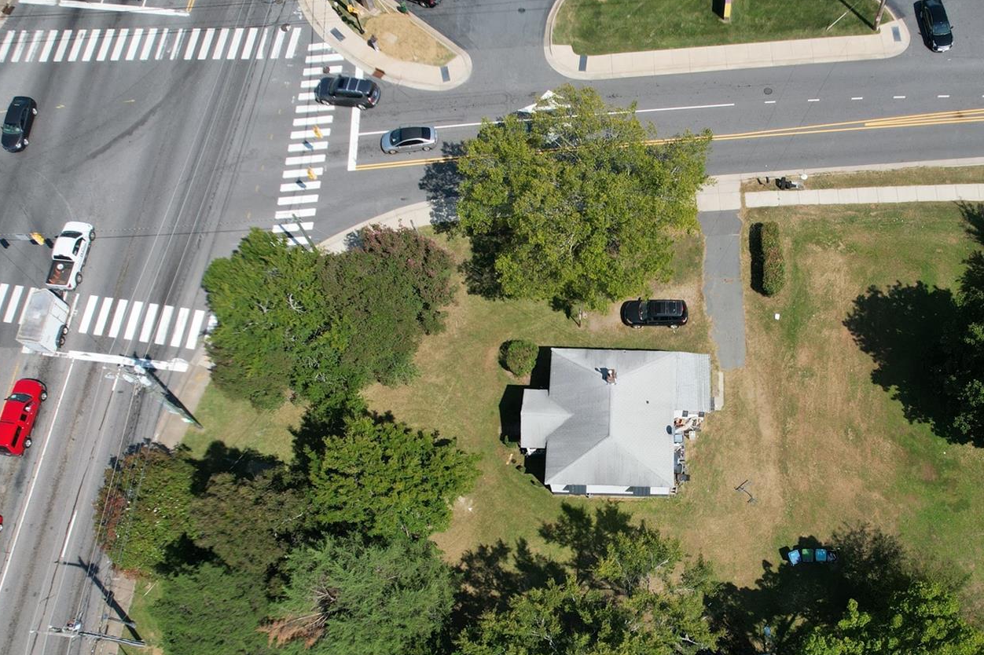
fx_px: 984
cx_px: 632
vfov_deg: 36.6
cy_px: 418
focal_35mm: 36
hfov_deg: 52.4
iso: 200
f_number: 2.8
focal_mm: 8.38
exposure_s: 1/3000
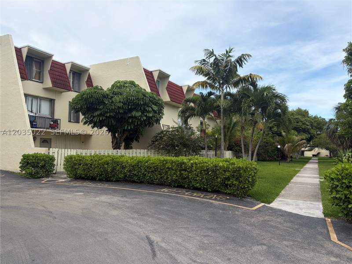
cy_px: 132
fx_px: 264
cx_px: 176
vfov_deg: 53.1
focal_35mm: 26
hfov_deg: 67.3
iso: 50
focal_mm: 5.96
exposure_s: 1/2283
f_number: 1.6
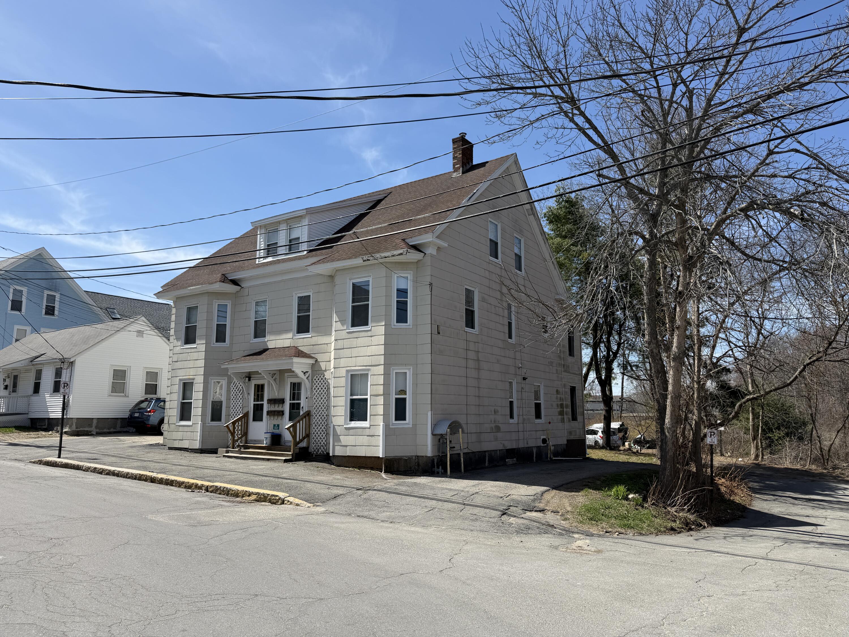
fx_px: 589
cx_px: 424
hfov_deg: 71.6
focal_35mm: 24
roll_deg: +0.1
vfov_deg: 56.8
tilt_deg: +8.7
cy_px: 318
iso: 80
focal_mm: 6.76
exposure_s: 1/4975
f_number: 1.78
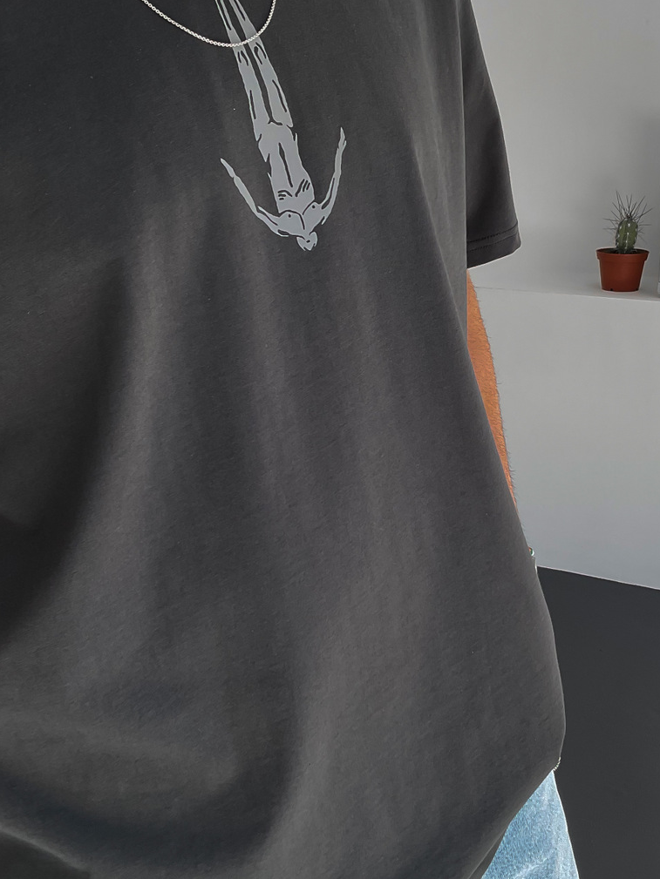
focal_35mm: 46
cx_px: 407
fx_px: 1169
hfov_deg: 31.4
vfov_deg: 41.2
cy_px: 428
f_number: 1.8
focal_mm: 3
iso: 16
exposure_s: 1/125
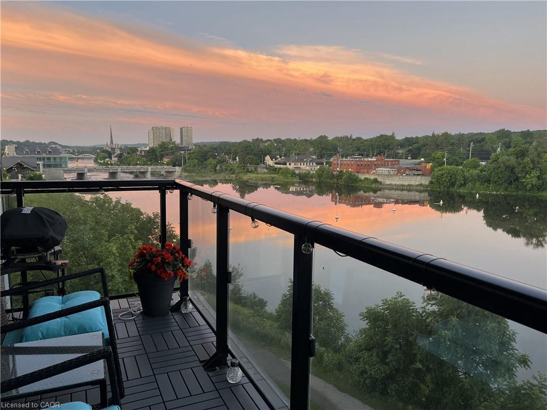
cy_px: 205
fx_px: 411
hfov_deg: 67.3
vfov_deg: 53.1
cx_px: 274
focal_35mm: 26
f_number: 1.5
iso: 100
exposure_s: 1/121
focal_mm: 5.7
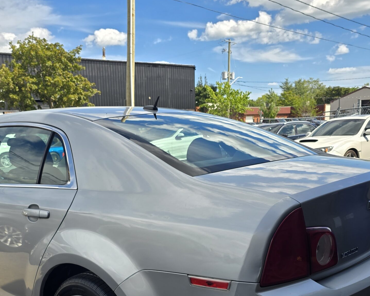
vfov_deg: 36.1
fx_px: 438
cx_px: 148
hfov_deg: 45.6
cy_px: 236
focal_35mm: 40
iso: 12
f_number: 1.7
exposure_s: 1/492
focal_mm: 6.3
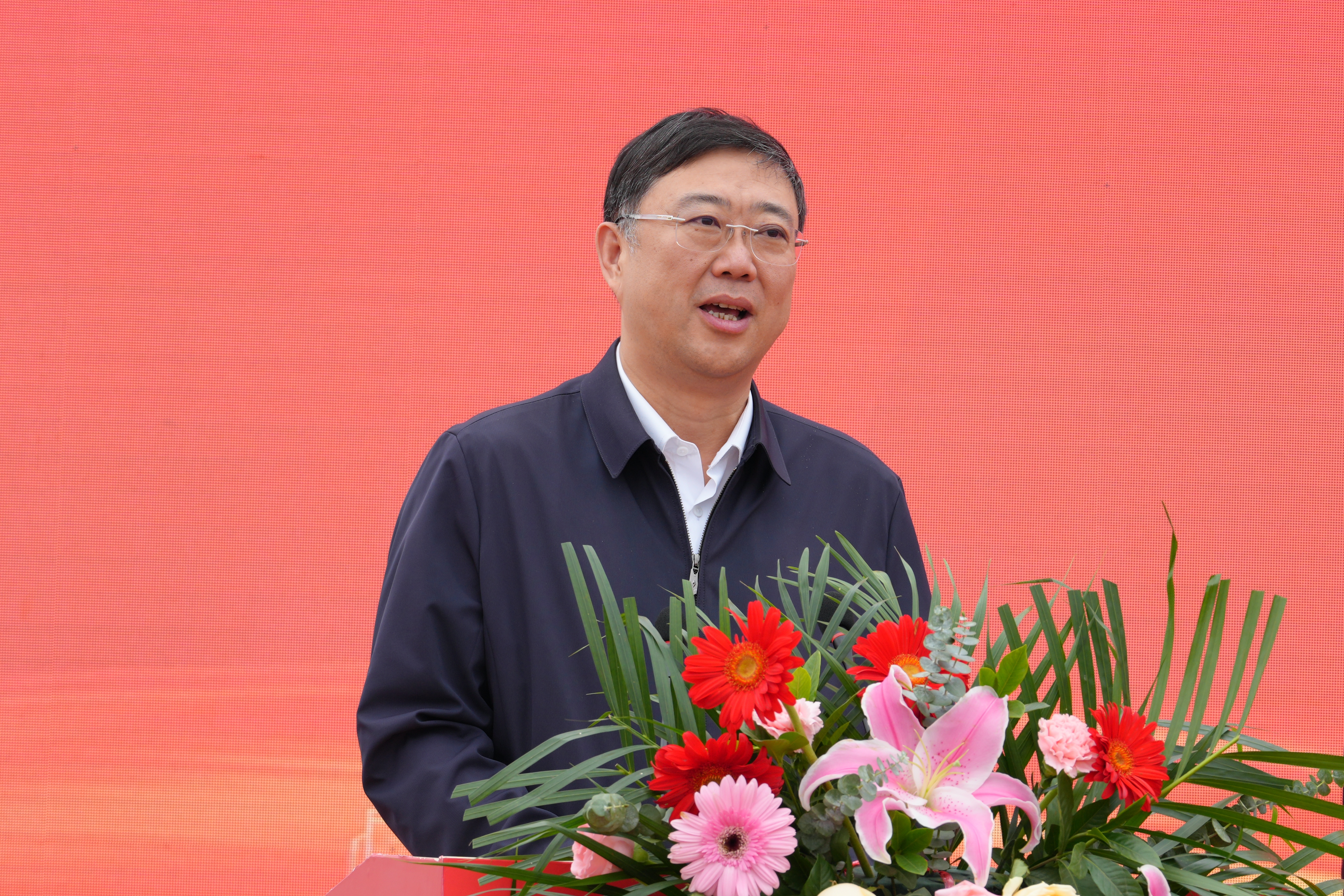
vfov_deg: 12.9
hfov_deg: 19.3
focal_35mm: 106
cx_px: 671
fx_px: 3957
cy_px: 445
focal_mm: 70
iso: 125
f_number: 5
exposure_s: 1/250
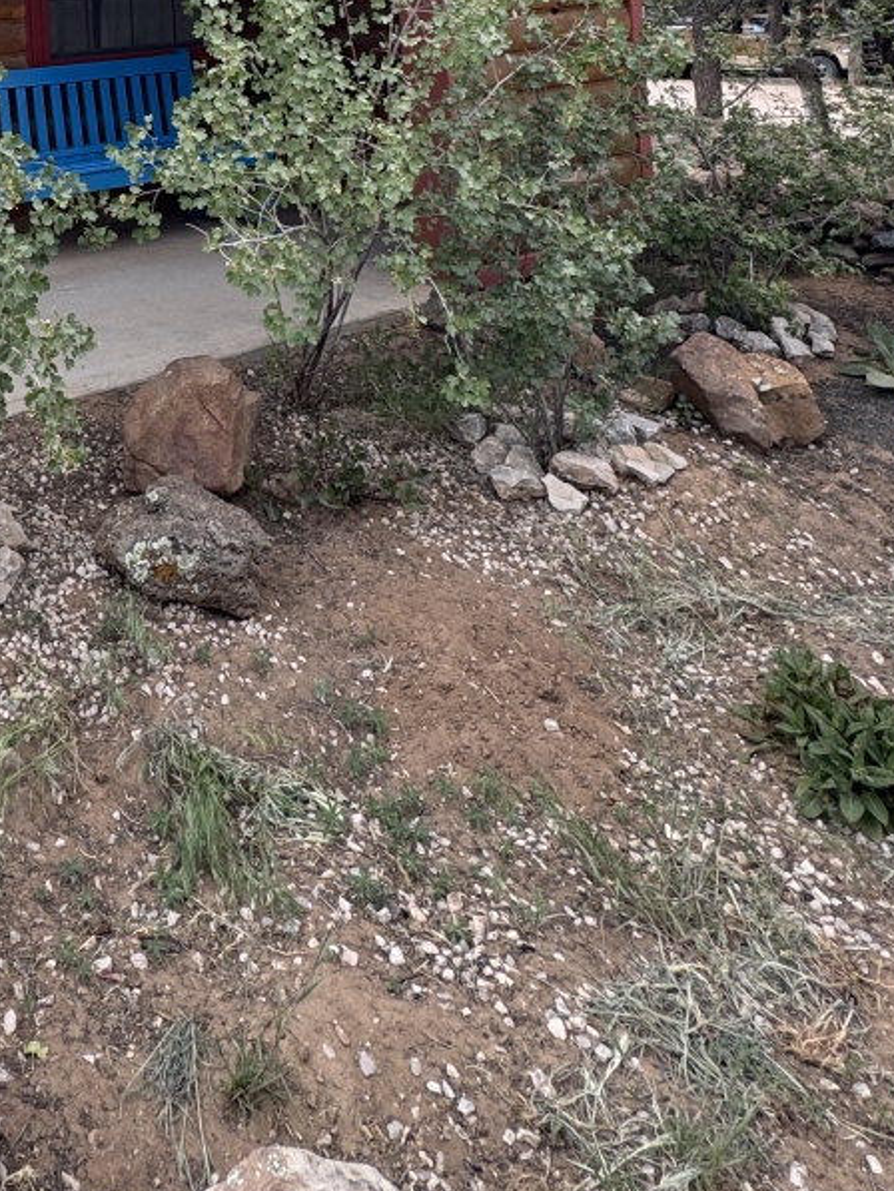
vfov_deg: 45.0
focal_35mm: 32
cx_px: -6
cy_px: -77
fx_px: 1102
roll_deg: +3.7
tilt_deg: +2.5
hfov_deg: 38.9
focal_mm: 2.22
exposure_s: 1/157
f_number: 2.2
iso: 40
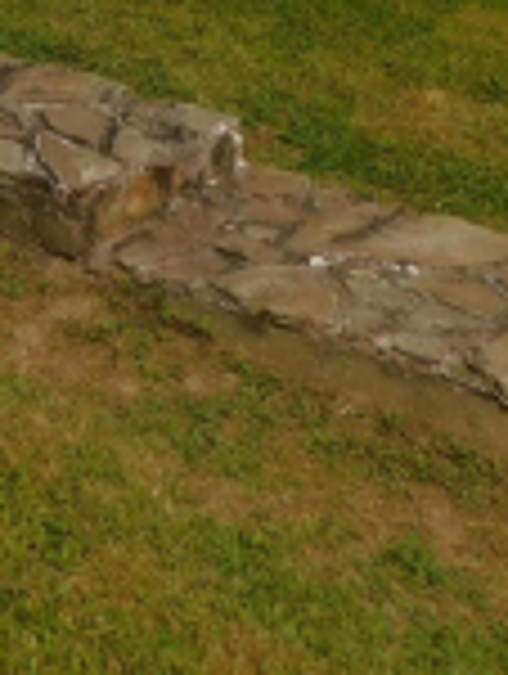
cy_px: -637
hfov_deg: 14.0
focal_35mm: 102
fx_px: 1990
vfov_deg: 15.6
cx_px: -153
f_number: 6
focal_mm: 4
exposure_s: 1/640
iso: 125
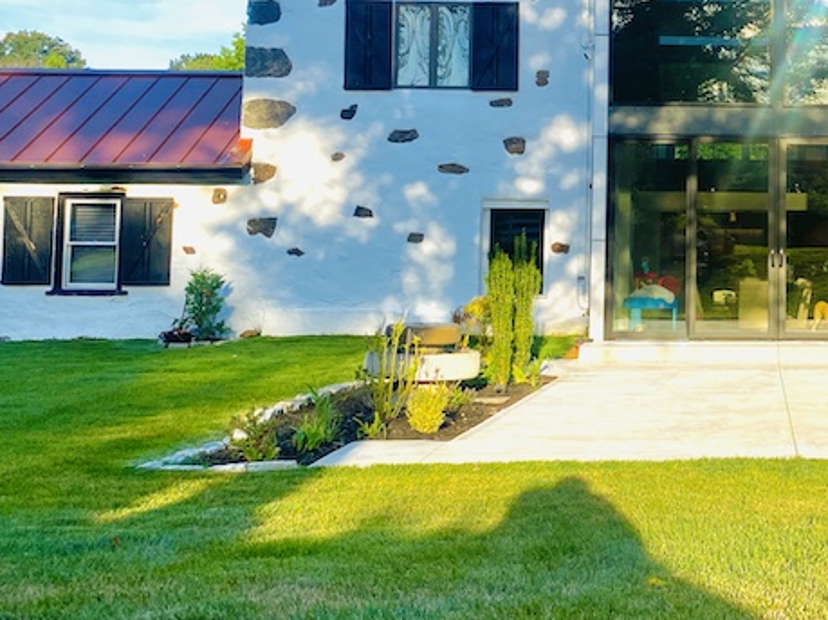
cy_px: 156
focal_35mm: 51
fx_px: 1220
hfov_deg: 35.1
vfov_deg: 28.1
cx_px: 763
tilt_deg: +4.8
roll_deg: -0.3
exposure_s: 1/2105
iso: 32
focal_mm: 4.25
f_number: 1.8
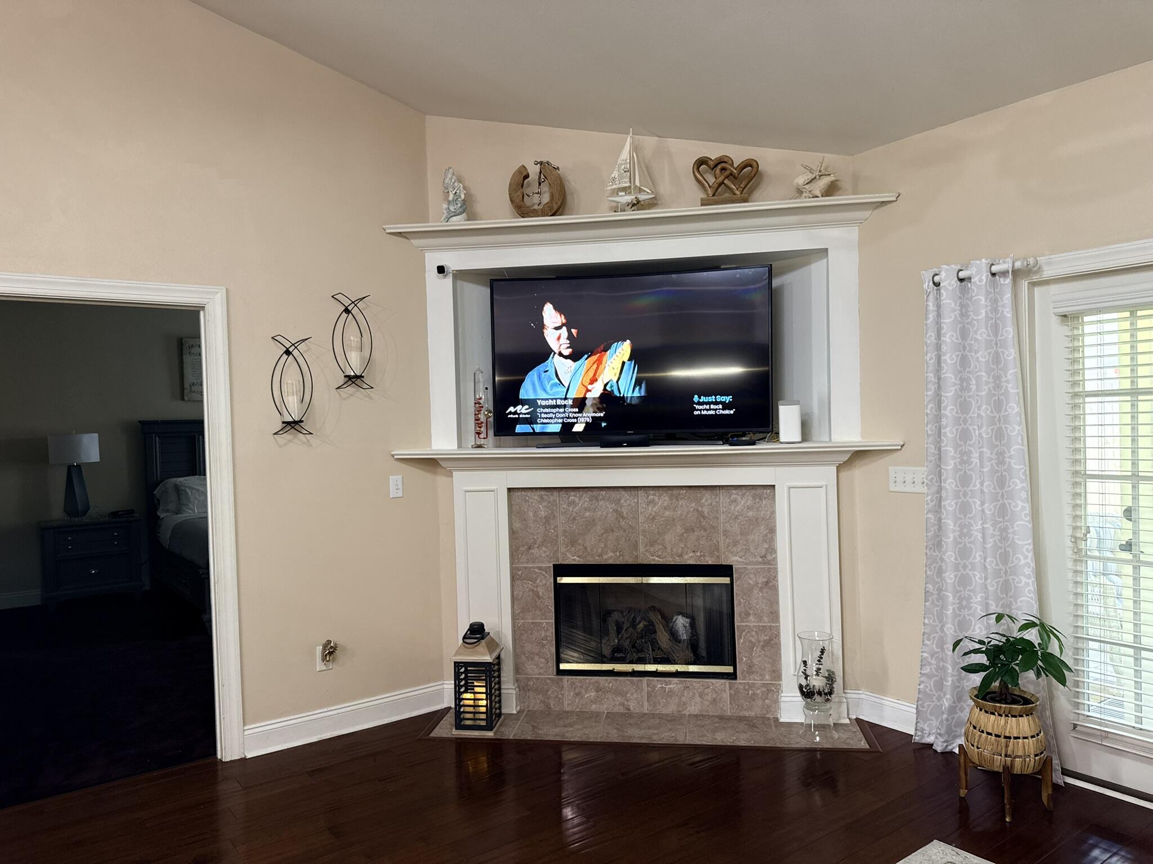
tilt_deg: -1.9
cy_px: 432
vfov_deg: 56.8
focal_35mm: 24
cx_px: 576
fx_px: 799
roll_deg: +1.0
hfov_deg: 71.6
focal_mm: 6.76
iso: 200
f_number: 1.78
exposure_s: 1/60
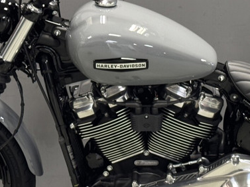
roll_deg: +0.5
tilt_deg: -9.3
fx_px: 981
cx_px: 178
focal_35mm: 136
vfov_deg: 10.9
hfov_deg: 14.5
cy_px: 68
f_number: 1.78
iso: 250
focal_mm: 6.76
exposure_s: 1/60
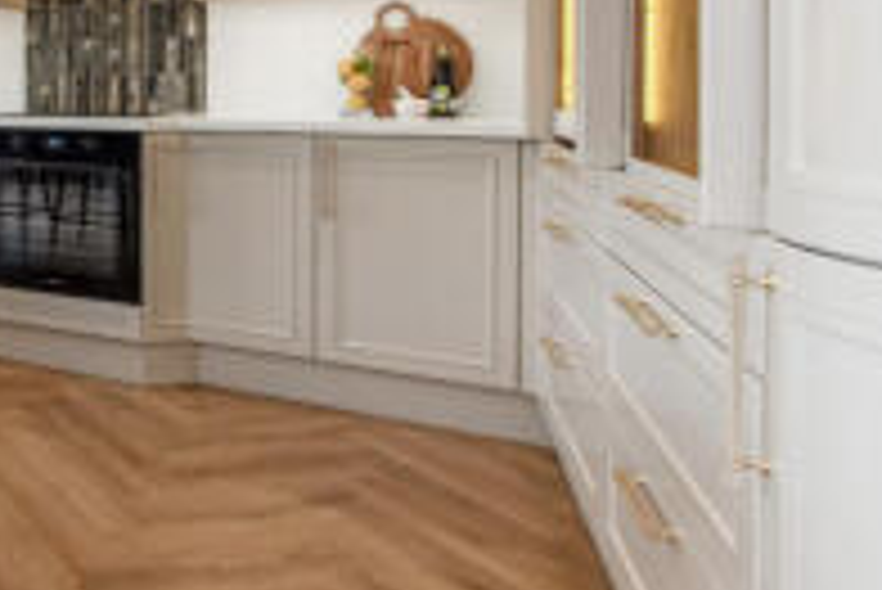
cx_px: -176
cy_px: 79
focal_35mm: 34
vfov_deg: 36.9
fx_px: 834
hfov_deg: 39.9
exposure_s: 1/20
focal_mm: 14
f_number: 7.1
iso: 200
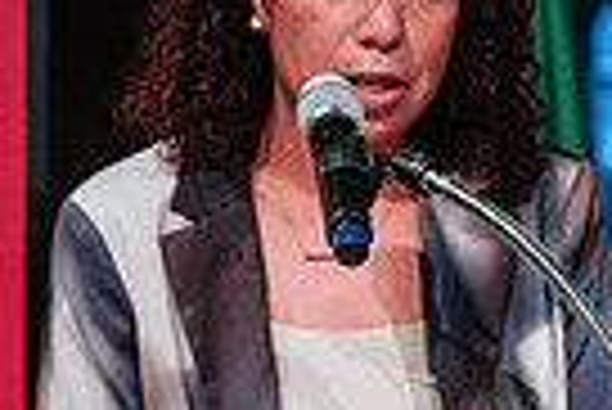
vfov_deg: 3.7
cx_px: 369
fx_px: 6365
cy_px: 399
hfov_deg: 5.5
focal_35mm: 374
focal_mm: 58.7
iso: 1600
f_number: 2.8
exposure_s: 1/200
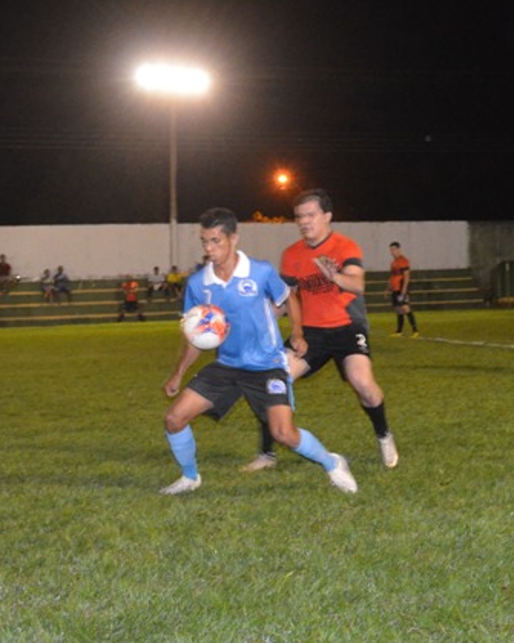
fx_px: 818
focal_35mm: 43
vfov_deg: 42.9
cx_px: 433
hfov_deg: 33.6
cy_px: 322
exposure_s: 1/60
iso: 3200
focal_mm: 20
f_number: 3.8
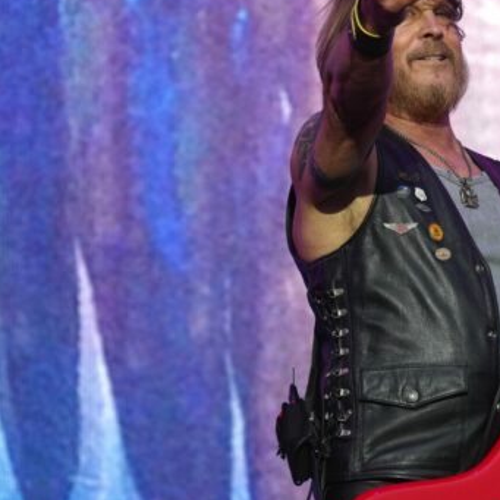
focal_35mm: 276
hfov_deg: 6.3
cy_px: 260
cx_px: 515
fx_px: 4510
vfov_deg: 6.3
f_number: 5.6
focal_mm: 96
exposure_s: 1/160
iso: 800
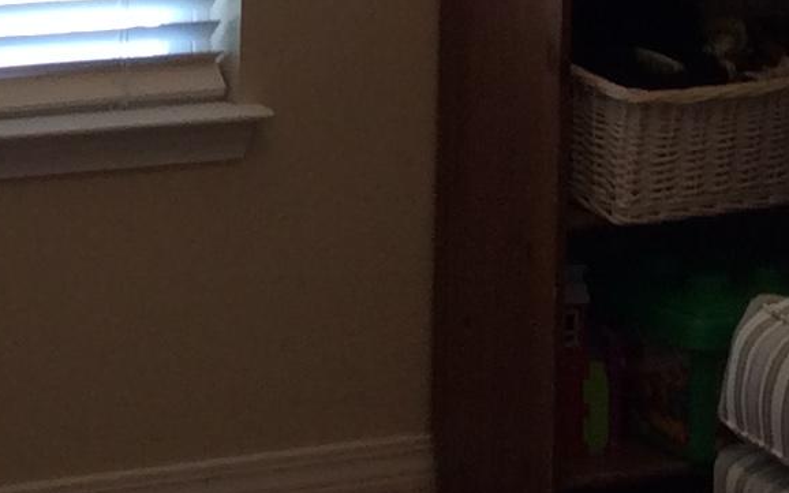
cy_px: -407
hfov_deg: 13.7
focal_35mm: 152
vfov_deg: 8.3
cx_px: 137
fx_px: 3268
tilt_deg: -3.8
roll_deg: -1.1
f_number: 2.4
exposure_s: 1/24
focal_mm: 3.3
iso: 40
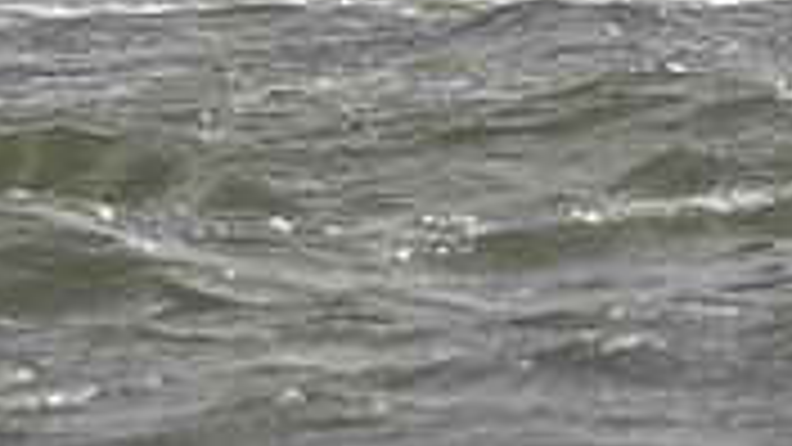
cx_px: -11
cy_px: -856
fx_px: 19594
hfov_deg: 2.3
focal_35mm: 933
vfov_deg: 1.3
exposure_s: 1/1600
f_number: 10
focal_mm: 270
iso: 400
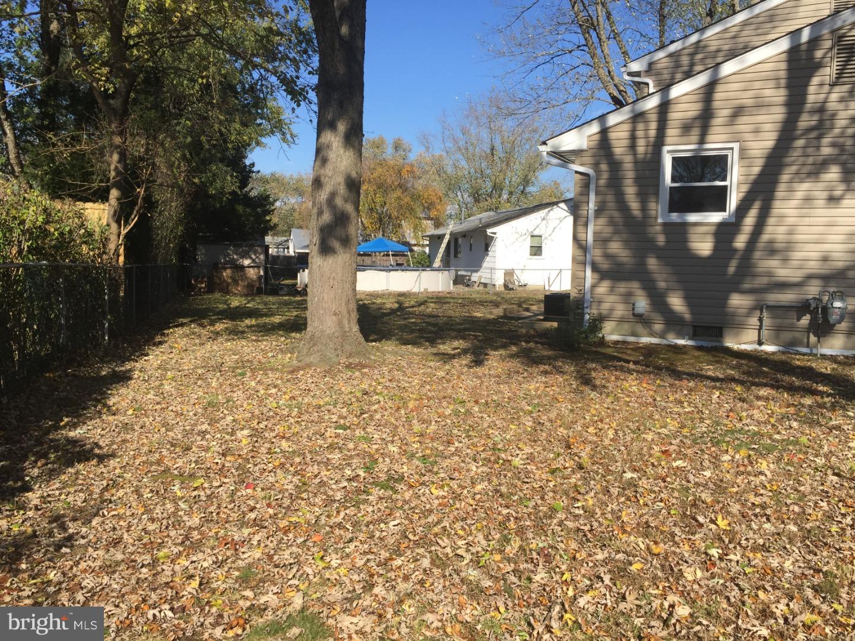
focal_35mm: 29
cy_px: 320
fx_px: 716
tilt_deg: -4.3
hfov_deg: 61.7
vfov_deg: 48.2
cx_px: 428
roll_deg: -1.7
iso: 32
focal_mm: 4.15
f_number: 2.2
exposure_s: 1/1721
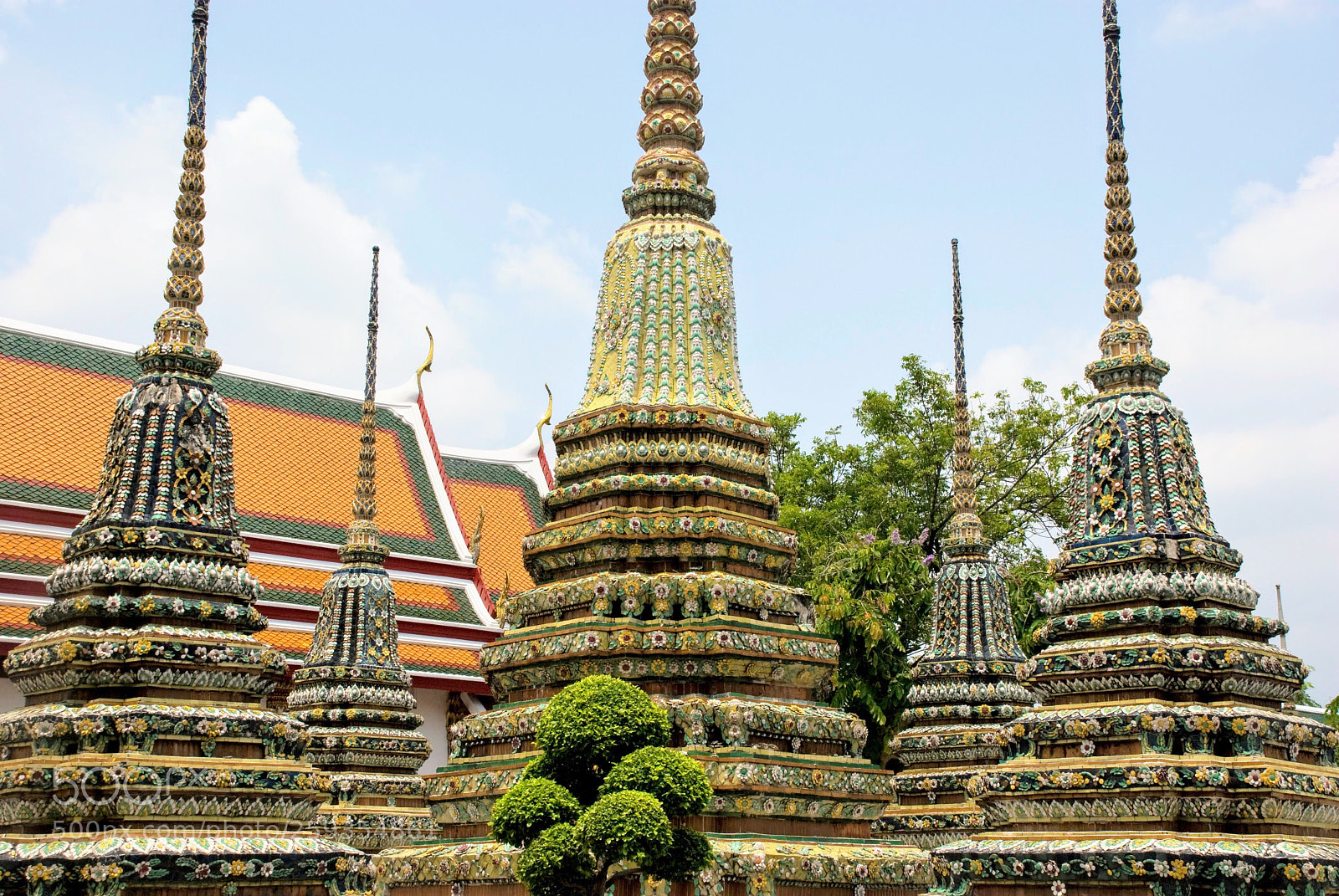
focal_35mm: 46
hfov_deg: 42.3
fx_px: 1732
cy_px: 448
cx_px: 670
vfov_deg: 29.0
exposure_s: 1/400
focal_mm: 31
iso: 160
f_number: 10
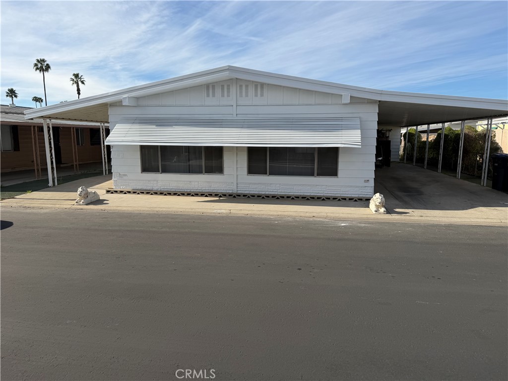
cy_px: 190
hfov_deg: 71.6
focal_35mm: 24
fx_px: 352
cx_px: 254
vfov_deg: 56.8
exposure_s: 1/4673
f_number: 1.78
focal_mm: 6.76
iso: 80
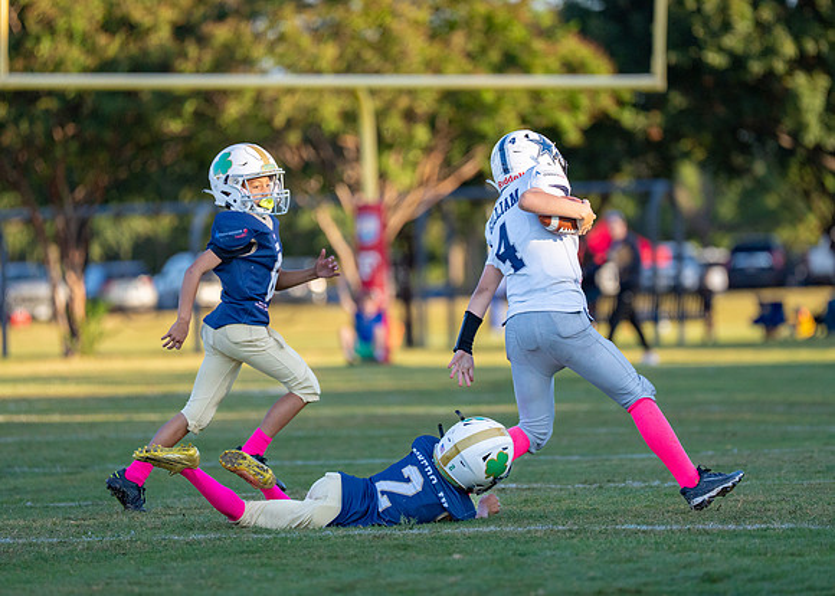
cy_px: 276
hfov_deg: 7.6
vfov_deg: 5.4
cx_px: 466
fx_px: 6290
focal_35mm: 265
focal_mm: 200
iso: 400
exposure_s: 1/4000
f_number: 2.8
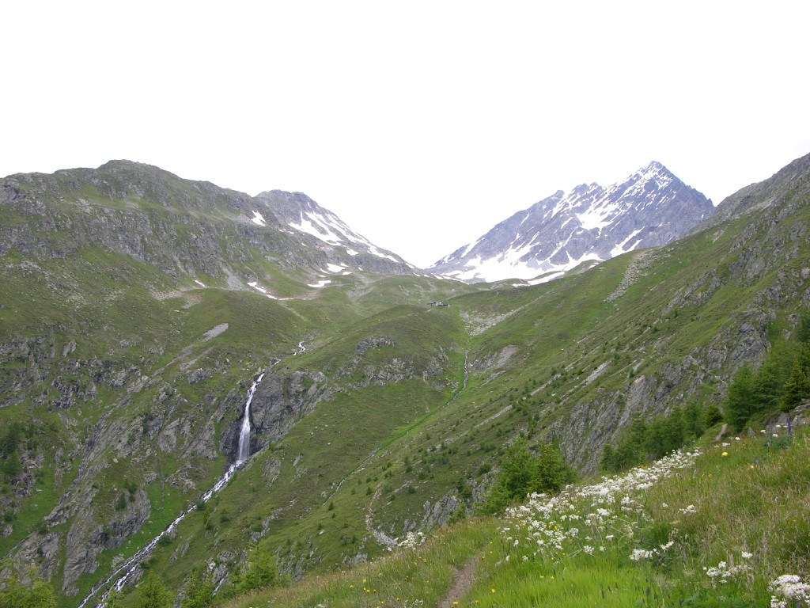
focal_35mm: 35
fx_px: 819
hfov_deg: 52.6
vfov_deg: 40.7
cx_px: 405
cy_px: 304
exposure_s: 1/135
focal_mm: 8.9
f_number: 5
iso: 50
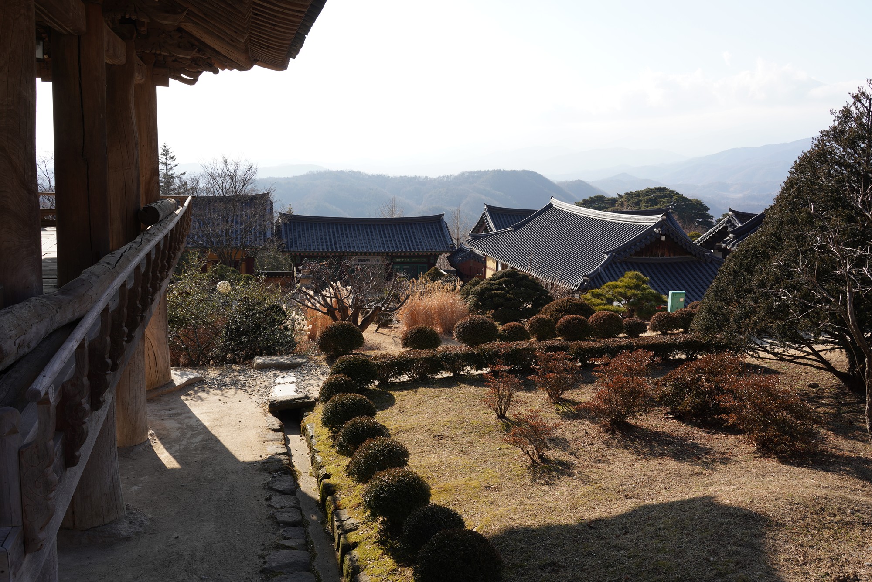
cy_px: 291
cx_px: 436
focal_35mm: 32
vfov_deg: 41.1
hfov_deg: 58.7
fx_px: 775
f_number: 10
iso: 100
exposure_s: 1/100
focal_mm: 32
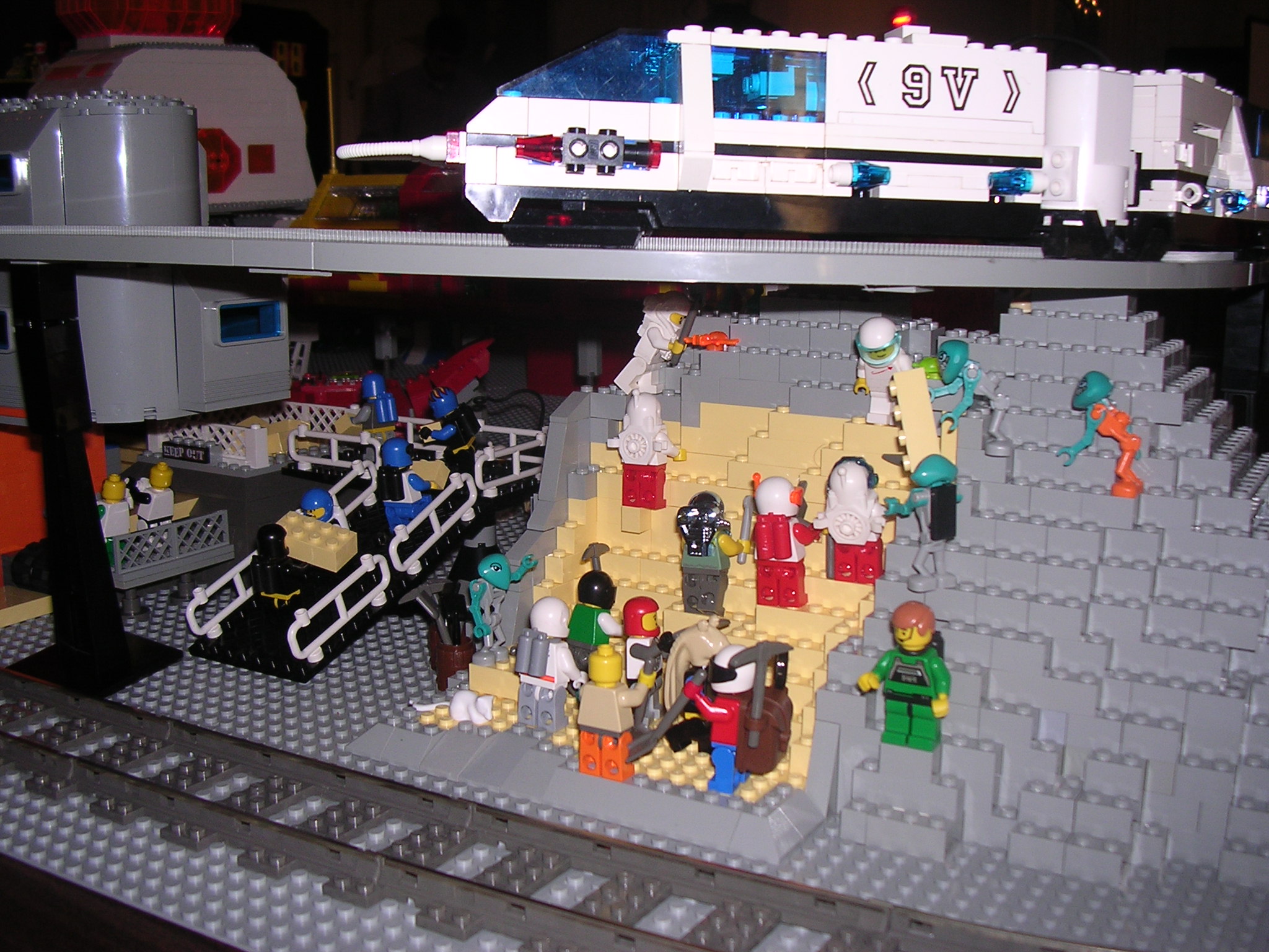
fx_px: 1393
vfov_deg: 37.7
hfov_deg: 49.0
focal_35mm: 38
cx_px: 634
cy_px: 476
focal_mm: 5.8
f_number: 2.8
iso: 100
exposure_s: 1/60.1
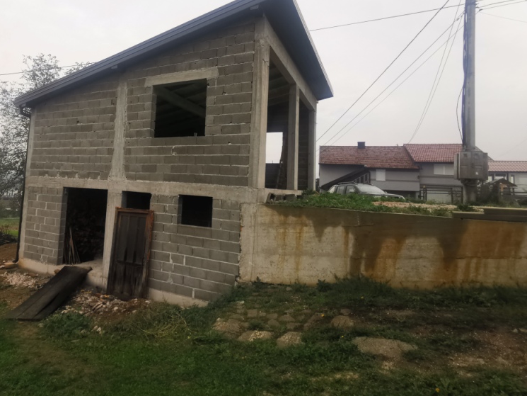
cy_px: 157
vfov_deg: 60.6
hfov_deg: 74.7
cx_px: 188
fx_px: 335
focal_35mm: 22
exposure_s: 1/100
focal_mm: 2.35
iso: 80
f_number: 2.2
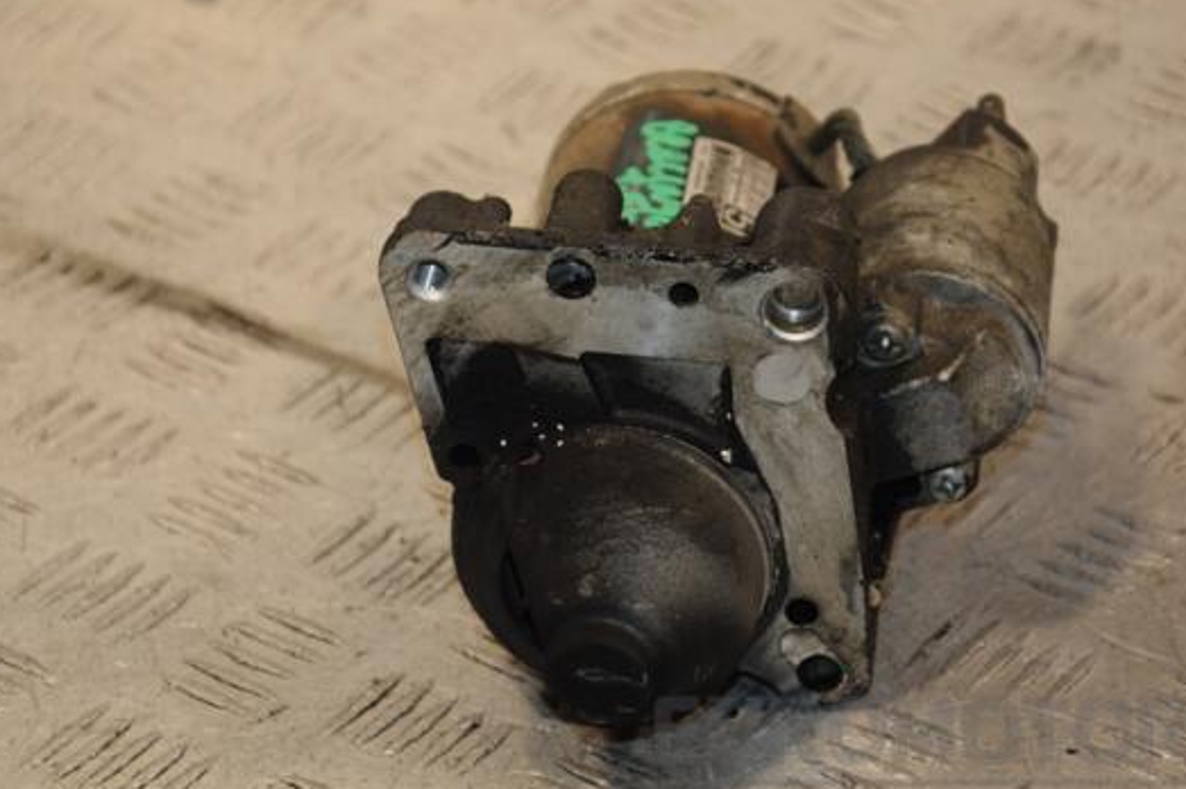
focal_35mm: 155
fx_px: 5103
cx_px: 612
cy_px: 429
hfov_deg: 13.3
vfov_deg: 8.8
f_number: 5.6
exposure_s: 1/160
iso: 800
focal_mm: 90
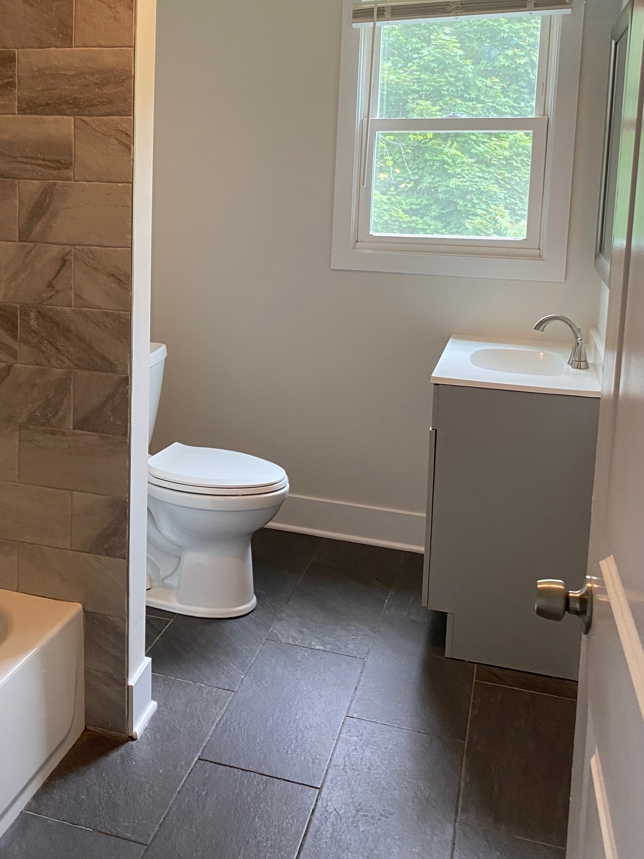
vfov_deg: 49.6
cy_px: 320
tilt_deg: -8.2
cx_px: 202
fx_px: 918
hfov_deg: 38.1
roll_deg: -0.1
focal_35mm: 37
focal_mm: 4.25
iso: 200
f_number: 1.8
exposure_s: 1/60
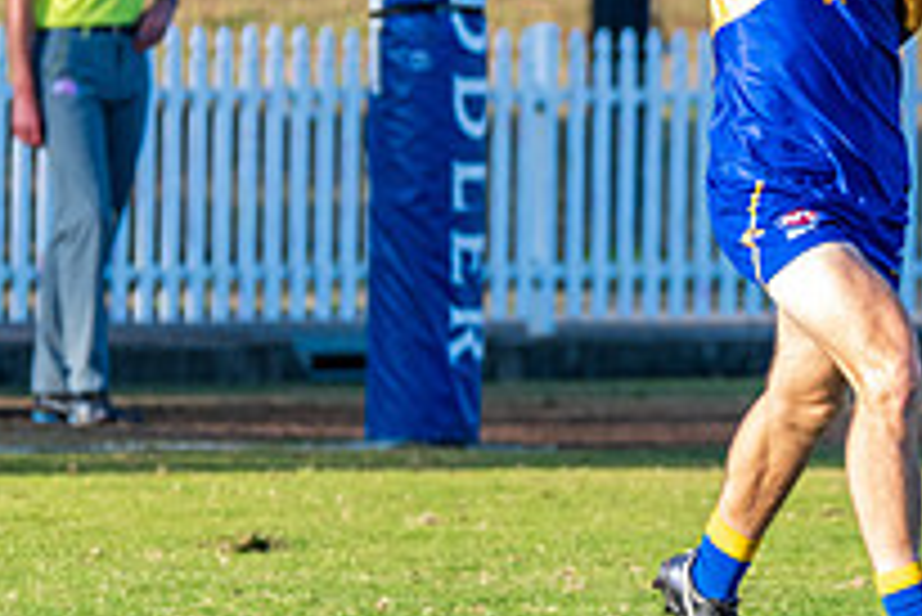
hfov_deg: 2.1
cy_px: 243
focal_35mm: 972
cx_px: 988
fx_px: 24911
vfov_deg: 1.4
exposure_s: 1/640
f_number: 8
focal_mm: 320
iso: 800
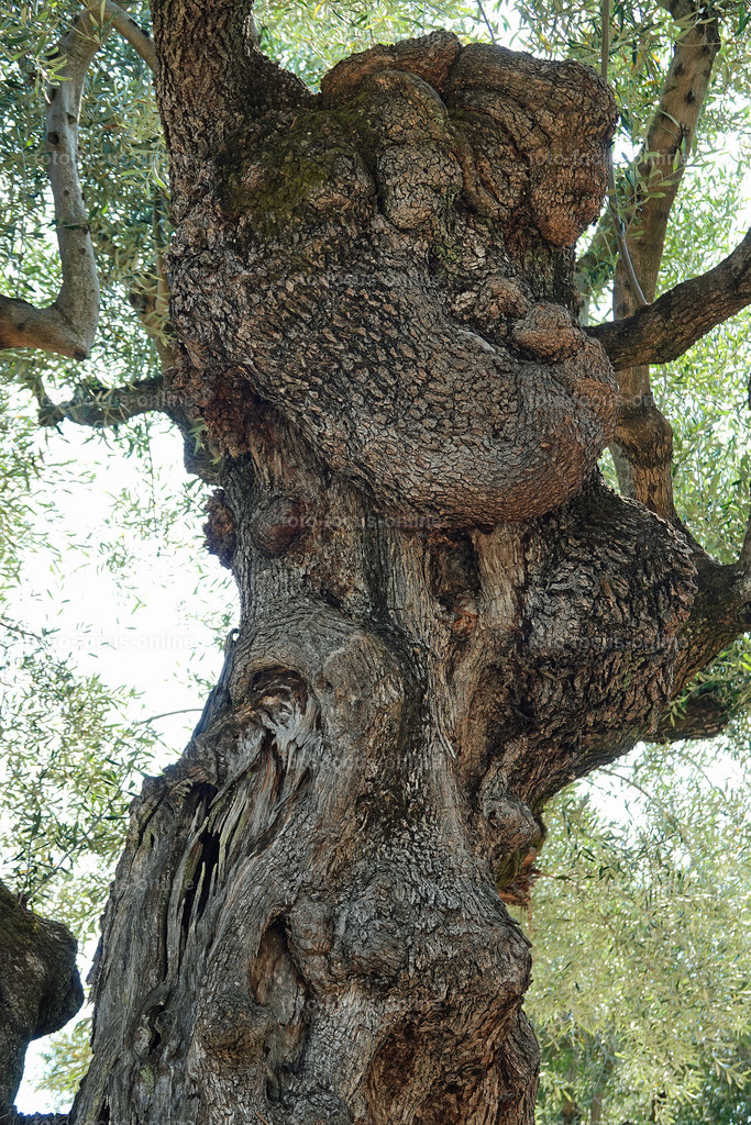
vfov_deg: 28.8
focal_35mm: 70
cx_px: 376
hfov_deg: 19.5
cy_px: 562
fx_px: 2190
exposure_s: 1/80
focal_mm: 25.61
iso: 125
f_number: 3.5
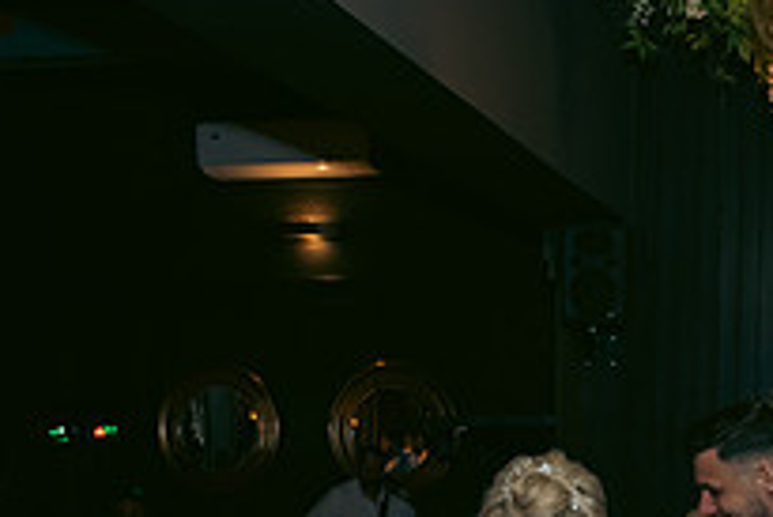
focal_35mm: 68
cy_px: 659
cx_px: 694
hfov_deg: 28.5
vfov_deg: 18.7
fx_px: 1461
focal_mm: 24
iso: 640
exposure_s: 1/160
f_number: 3.5
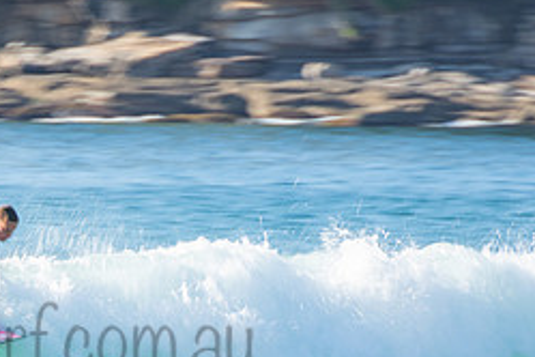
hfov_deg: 1.5
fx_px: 20804
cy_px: 317
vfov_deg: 1.0
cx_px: 26
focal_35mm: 1400
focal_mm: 400
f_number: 16
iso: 100
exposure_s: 1/30
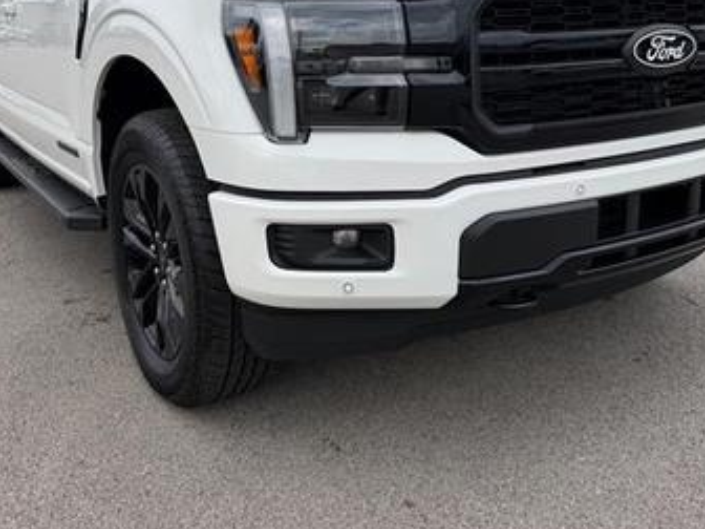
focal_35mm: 36
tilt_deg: -6.7
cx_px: 355
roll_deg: +1.7
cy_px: 151
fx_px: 733
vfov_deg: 38.9
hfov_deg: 51.4
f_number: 1.78
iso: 80
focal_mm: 6.76
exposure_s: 1/1230
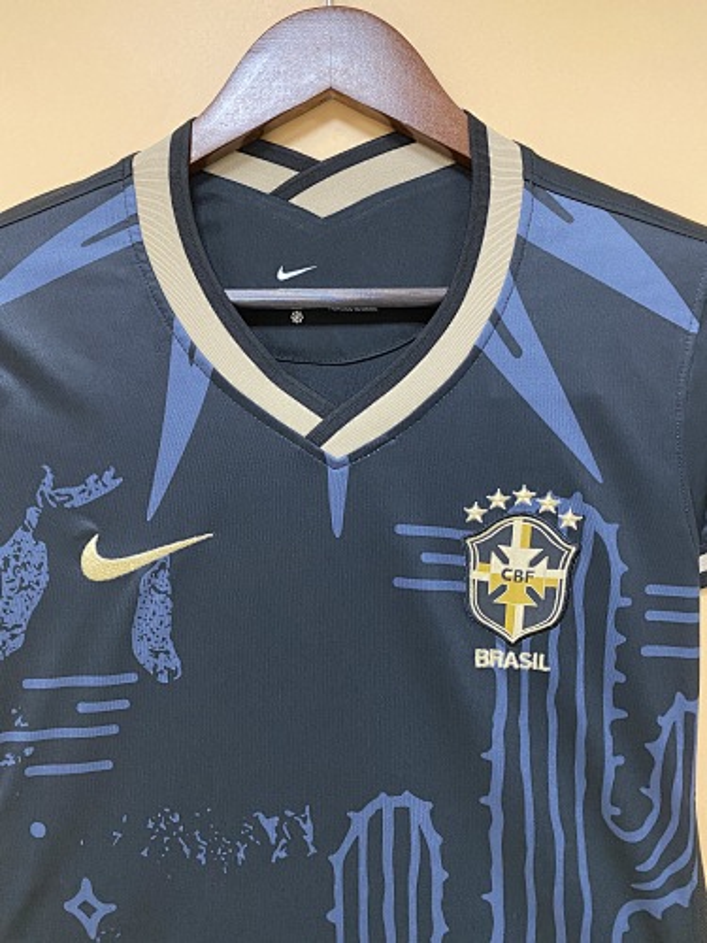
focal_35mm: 26
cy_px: 472
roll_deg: +0.2
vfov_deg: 67.3
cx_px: 354
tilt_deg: -1.5
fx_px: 708
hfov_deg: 53.1
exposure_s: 1/33
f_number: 1.8
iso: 500
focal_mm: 4.25
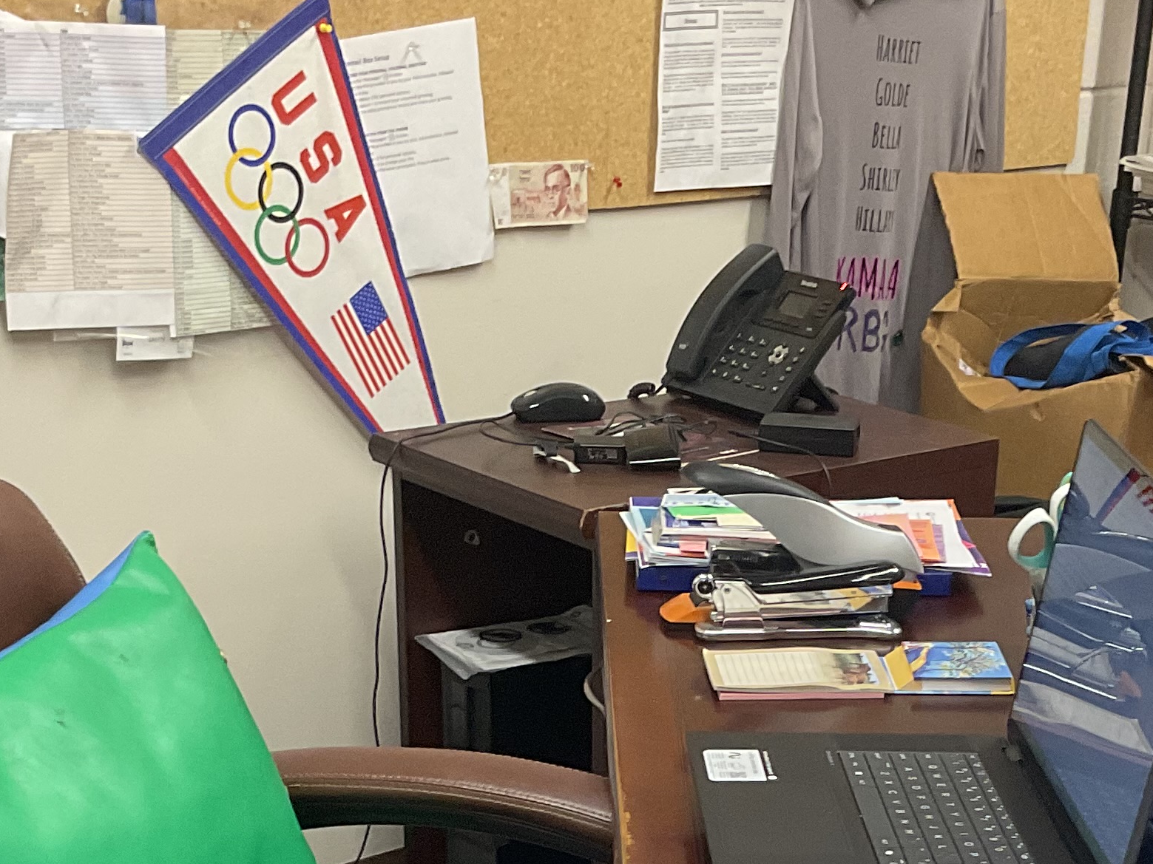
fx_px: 2498
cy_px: 1027
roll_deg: -2.9
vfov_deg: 18.6
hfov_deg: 25.9
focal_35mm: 75
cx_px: 740
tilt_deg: -27.0
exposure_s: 1/60
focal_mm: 3
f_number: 1.8
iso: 64
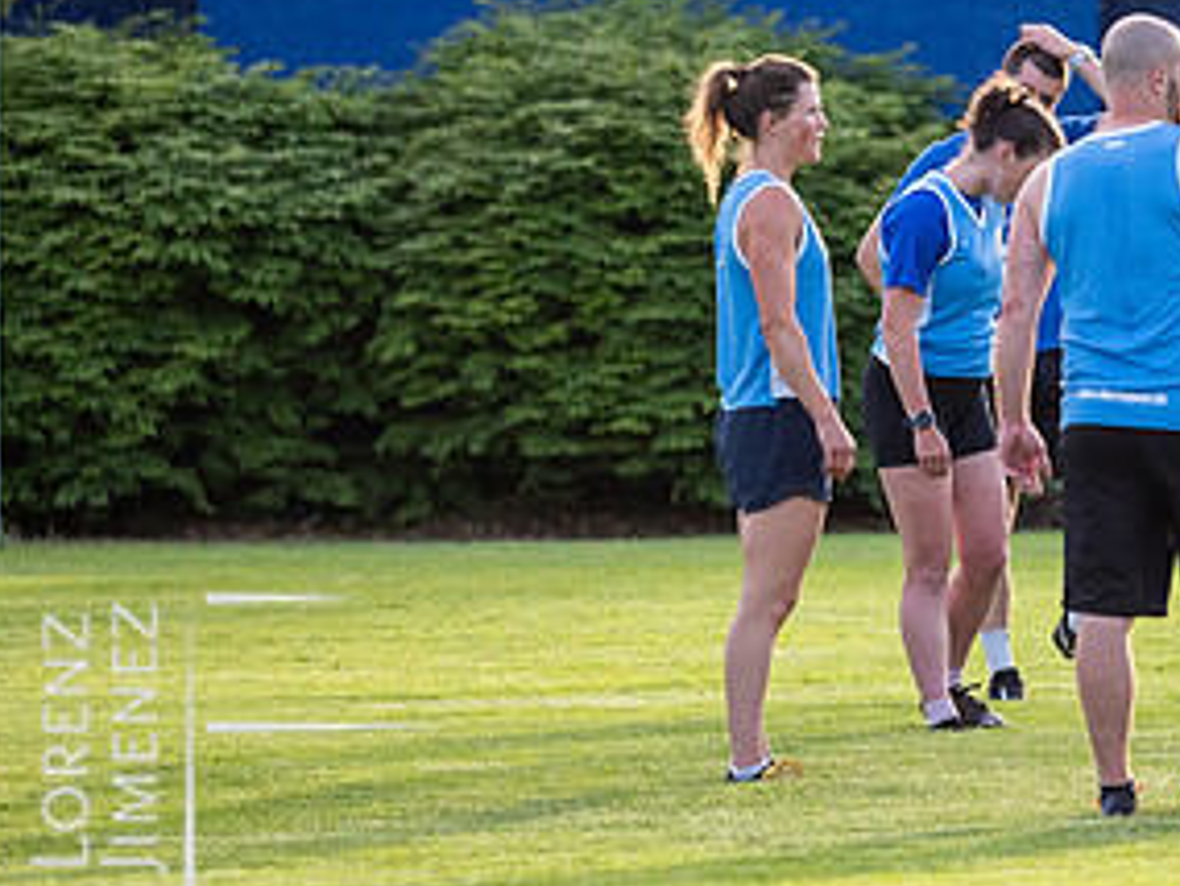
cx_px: 1176
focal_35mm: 625
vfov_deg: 2.4
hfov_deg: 3.2
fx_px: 21314
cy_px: 143
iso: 500
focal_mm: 150
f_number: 2.8
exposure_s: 1/1000
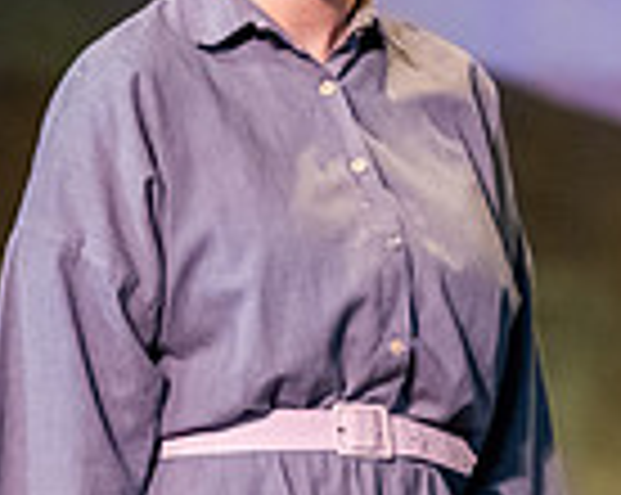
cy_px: 88
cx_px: 652
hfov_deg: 3.0
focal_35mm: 652
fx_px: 11966
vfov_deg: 2.4
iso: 5000
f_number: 3.2
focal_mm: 165
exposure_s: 1/250
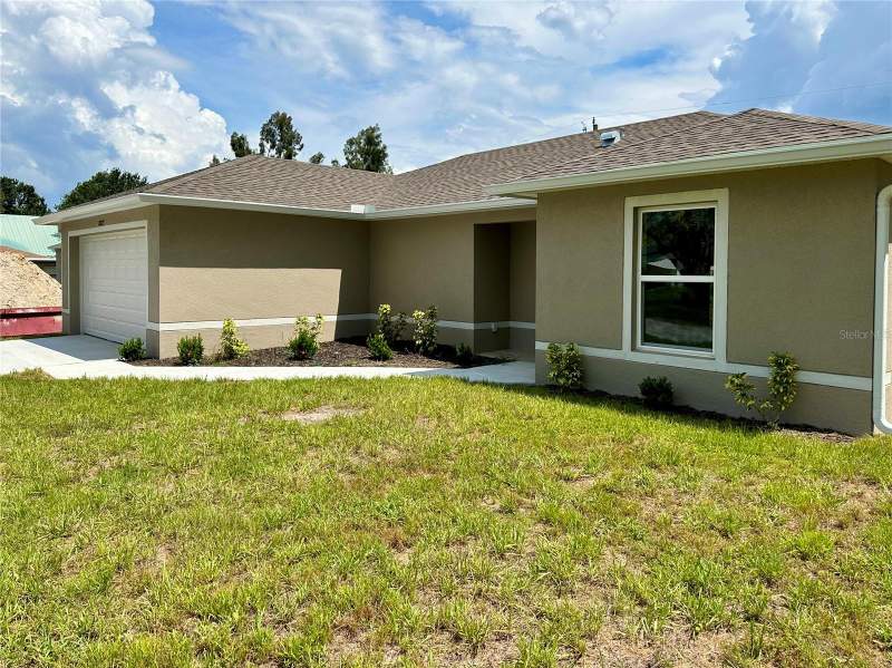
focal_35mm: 24
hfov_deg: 71.6
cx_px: 446
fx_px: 618
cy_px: 334
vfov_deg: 56.8
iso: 80
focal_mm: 6.86
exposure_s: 1/5263
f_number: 1.78
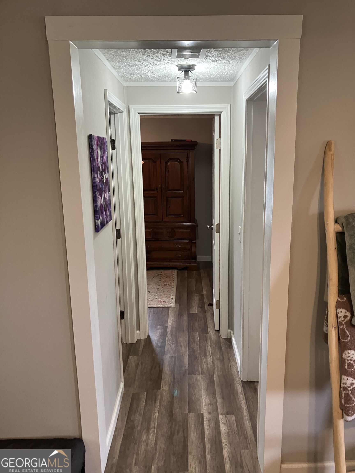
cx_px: 178
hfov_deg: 49.7
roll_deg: +1.4
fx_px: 383
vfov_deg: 63.4
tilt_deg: -11.6
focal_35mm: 28
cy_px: 236
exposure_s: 1/60
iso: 100
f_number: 1.8
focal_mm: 3.99
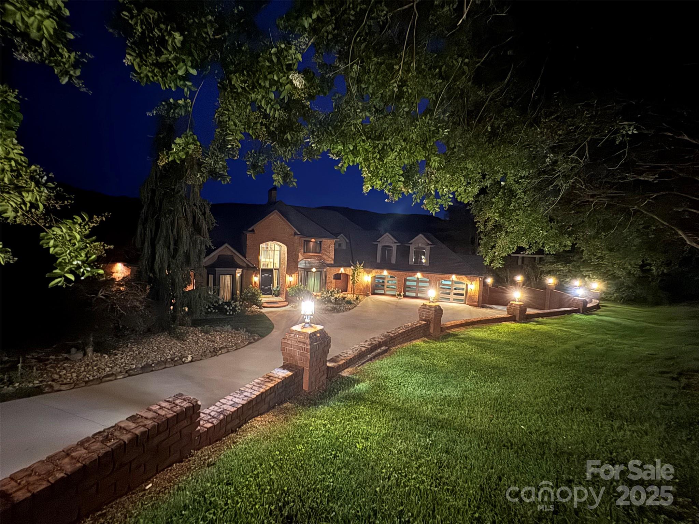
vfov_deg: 85.7
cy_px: 262
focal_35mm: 14
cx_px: 350
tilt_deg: -3.7
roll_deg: -3.3
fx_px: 283
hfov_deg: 102.1
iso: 2000
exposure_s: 1/10
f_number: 2.2
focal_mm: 2.22
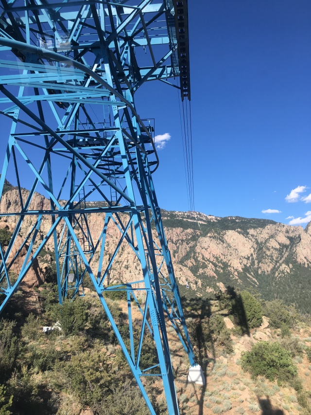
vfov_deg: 61.7
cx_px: 156
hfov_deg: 48.2
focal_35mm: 29
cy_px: 208
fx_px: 347
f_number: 2.2
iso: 25
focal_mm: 4.15
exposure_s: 1/503
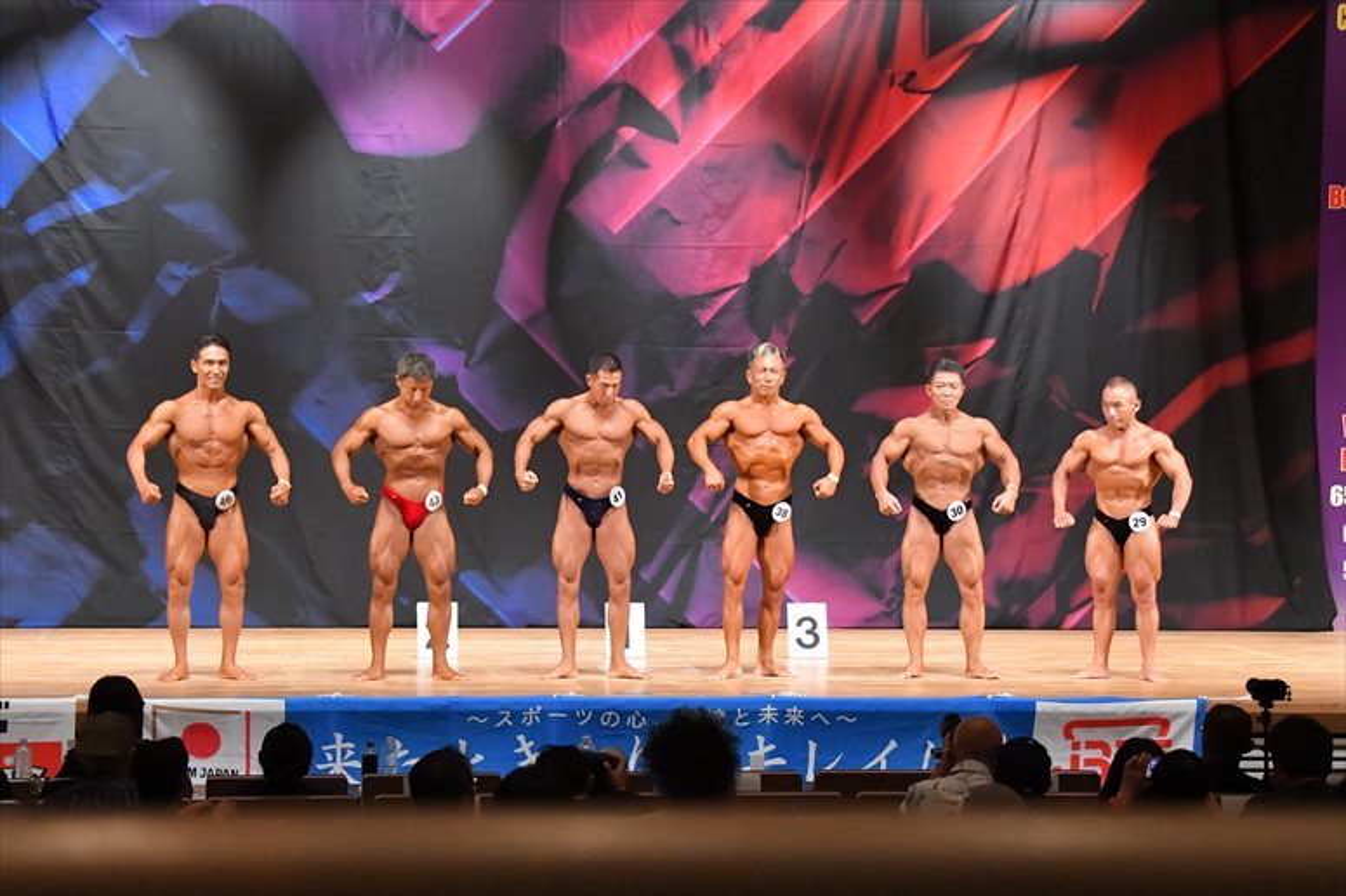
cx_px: 673
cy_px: 448
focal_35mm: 108
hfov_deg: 18.9
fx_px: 4036
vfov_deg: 12.7
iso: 9000
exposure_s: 1/400
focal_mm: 72
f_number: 5.6
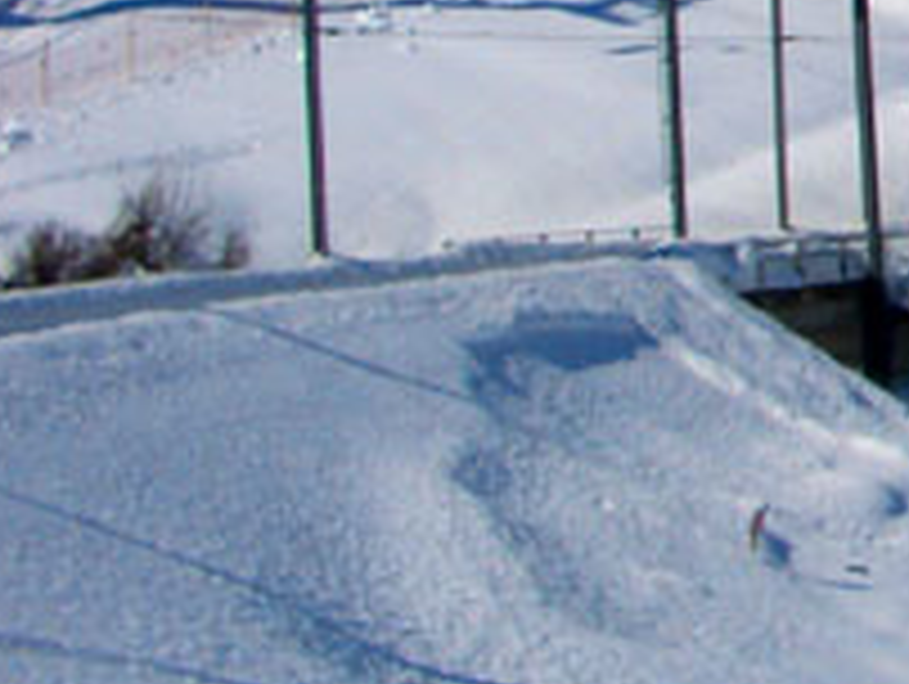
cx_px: 1476
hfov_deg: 14.8
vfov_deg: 11.9
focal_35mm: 121
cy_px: -259
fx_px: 3181
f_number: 4.3
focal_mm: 5.8
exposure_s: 1/2000
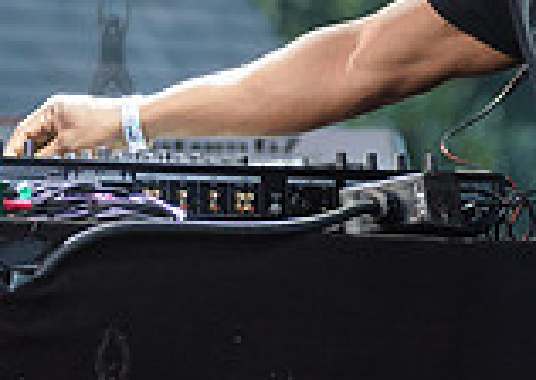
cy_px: 29
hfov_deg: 2.9
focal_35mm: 705
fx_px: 10705
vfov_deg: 2.0
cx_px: -144
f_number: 4
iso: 500
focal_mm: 155
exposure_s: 1/320
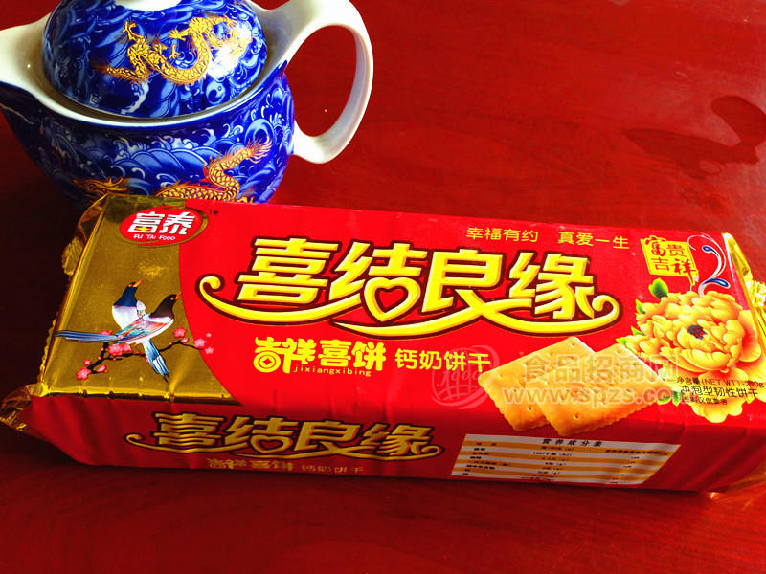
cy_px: 287
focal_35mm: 33
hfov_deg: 55.4
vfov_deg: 42.9
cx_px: 383
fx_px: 730
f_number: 2.4
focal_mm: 4.12
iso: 50
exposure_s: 1/60
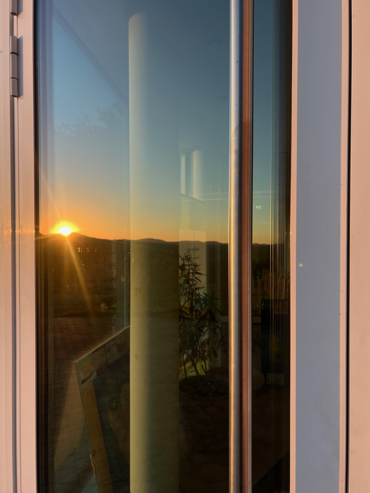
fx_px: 371
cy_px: 246
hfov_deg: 53.1
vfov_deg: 67.3
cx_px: 185
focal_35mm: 26
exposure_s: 1/471
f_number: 1.5
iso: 50
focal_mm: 5.7
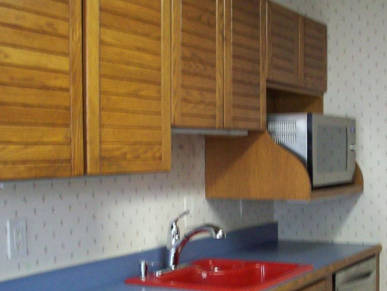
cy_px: 202
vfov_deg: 23.9
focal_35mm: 61
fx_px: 682
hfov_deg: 31.5
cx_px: 240
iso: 200
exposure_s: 1/8
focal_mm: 6.2
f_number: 2.8
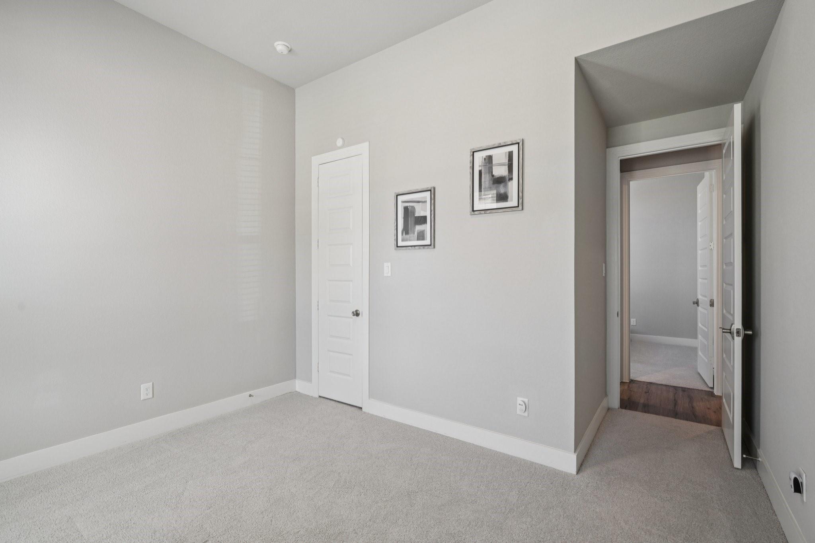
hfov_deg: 96.7
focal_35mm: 16
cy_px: 272
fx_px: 362
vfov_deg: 73.7
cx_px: 408
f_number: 8
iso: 400
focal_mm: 16
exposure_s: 1/15
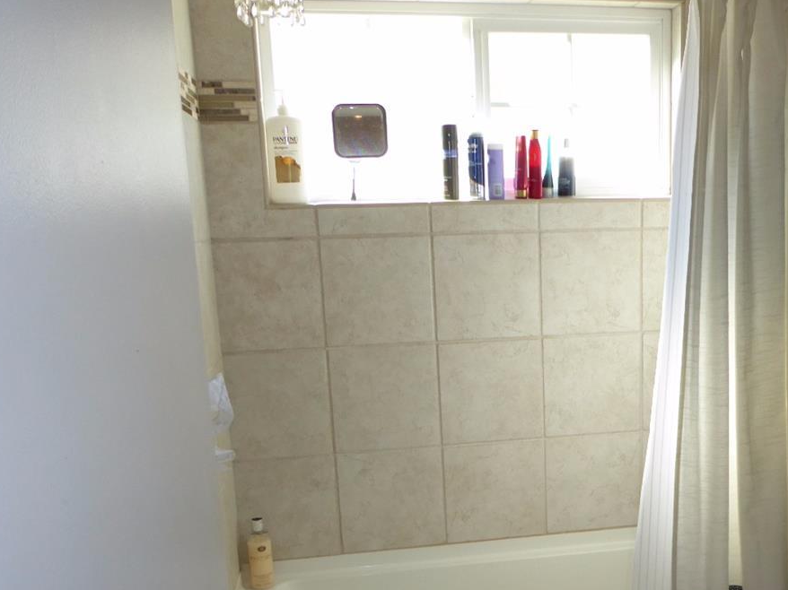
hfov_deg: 44.7
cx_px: 561
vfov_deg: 34.5
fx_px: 933
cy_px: 428
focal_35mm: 41
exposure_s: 1/60
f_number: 3.3
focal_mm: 4.3
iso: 160
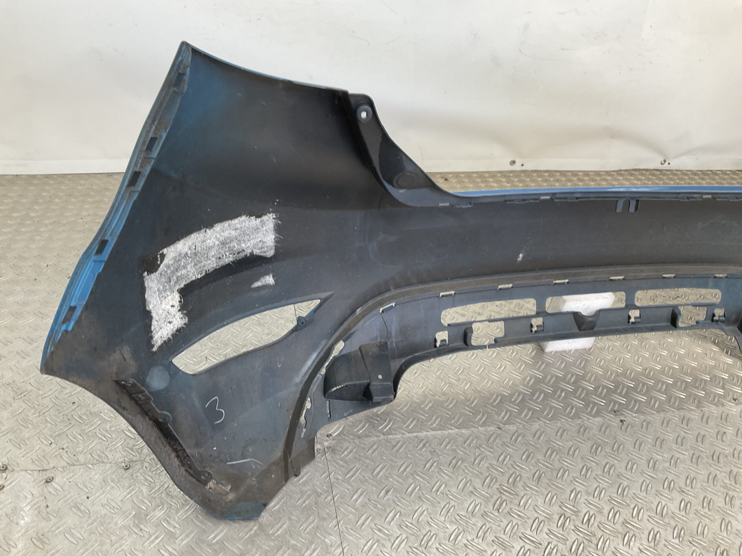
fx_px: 622
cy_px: 278
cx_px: 371
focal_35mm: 29
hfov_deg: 61.7
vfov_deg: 48.2
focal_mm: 3
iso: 20
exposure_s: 1/100
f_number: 1.8
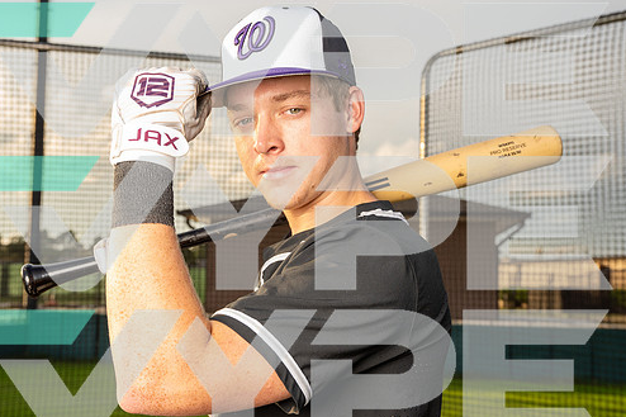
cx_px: 290
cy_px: 224
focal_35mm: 47
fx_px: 817
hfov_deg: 41.9
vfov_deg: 28.6
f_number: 6.3
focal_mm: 40
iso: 250
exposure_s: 1/250
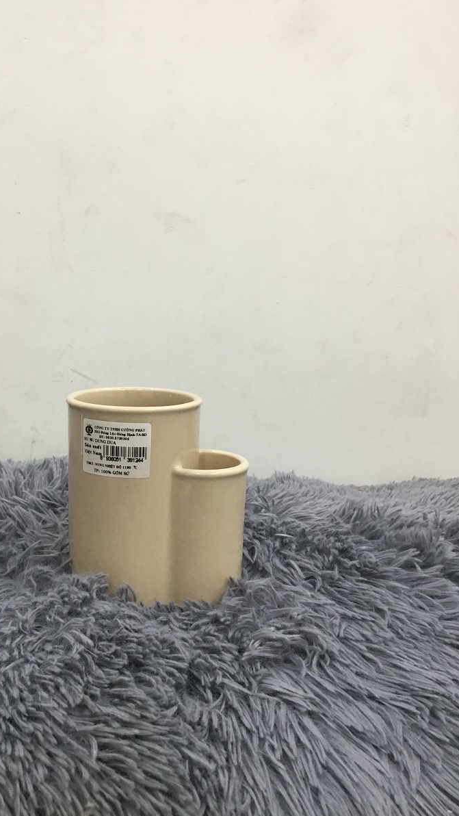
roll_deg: +1.1
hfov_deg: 34.4
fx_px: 735
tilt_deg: -11.0
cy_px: 409
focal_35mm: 34
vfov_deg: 58.0
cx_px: 157
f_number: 2.4
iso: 100
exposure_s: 1/33
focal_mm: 3.3
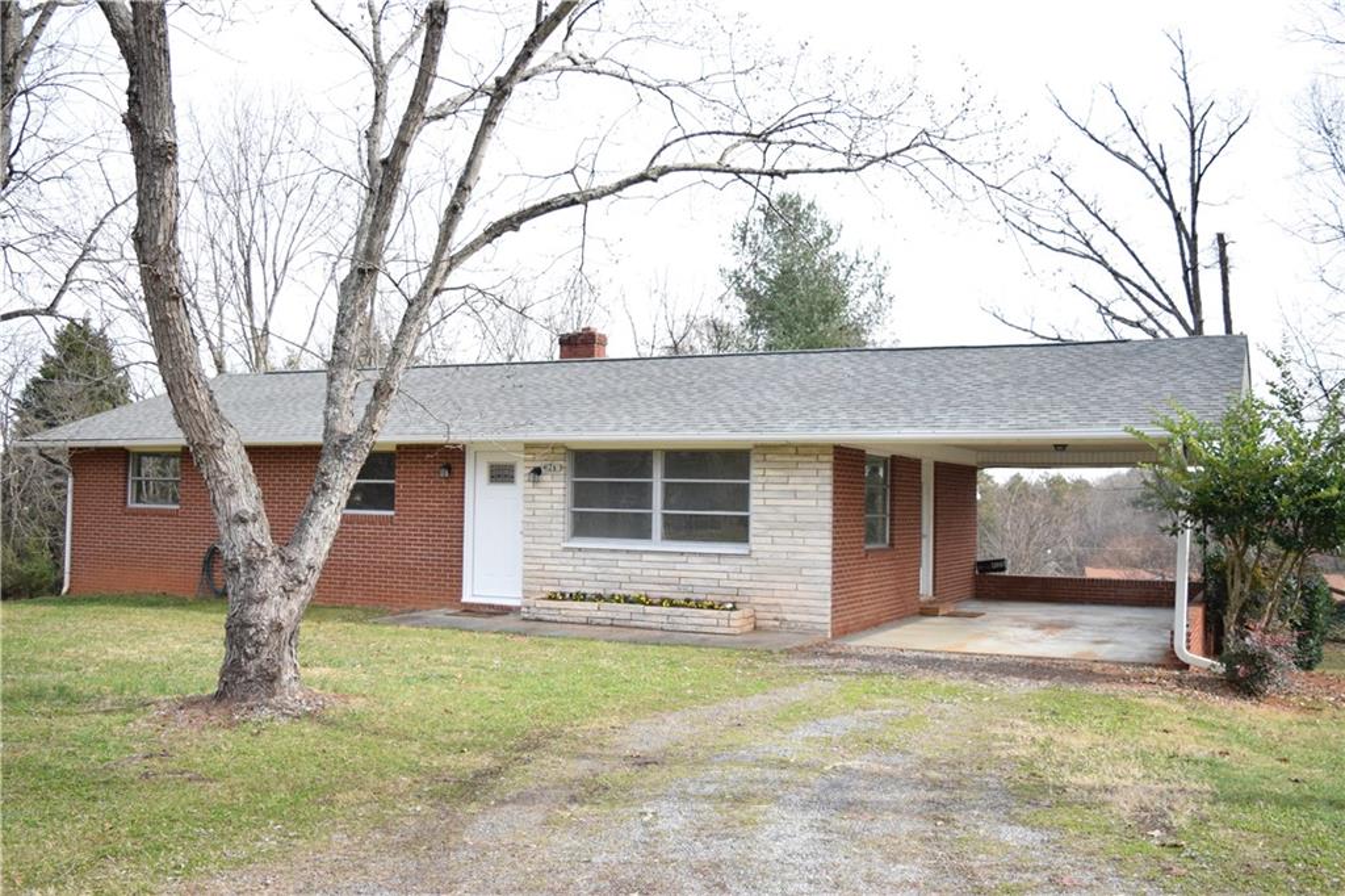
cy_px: 448
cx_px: 672
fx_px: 1232
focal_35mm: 33
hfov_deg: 57.2
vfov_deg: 39.9
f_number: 3.8
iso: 1600
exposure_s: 1/4000
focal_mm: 22
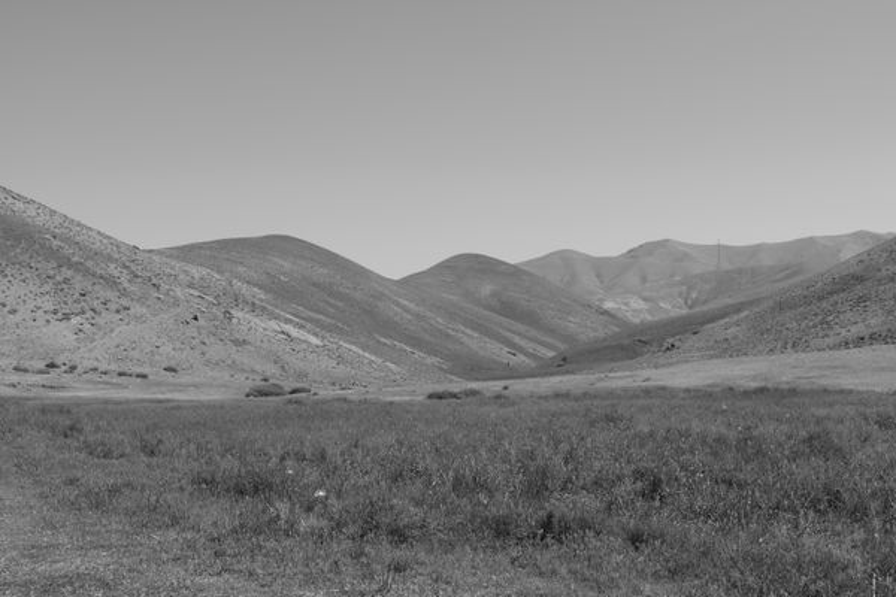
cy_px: 298
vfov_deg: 35.9
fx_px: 921
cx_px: 448
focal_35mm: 37
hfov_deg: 51.9
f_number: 5.6
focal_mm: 24.8
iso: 160
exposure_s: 1/750
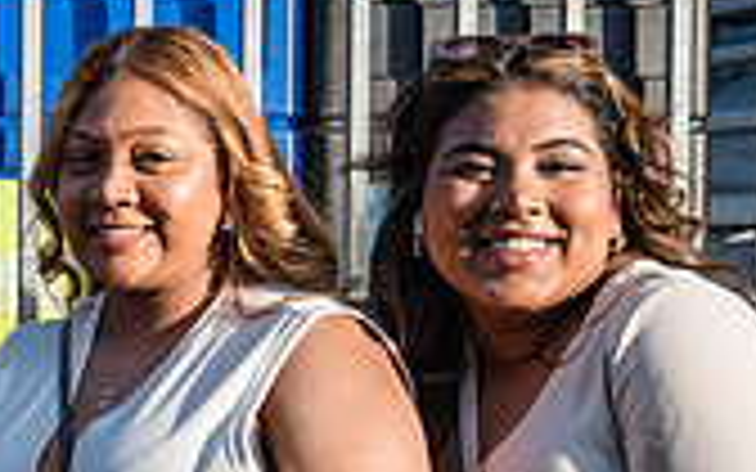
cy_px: 348
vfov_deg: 10.8
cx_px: -167
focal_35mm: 121
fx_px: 2493
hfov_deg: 16.5
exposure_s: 1/500
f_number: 4.5
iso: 200
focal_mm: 29
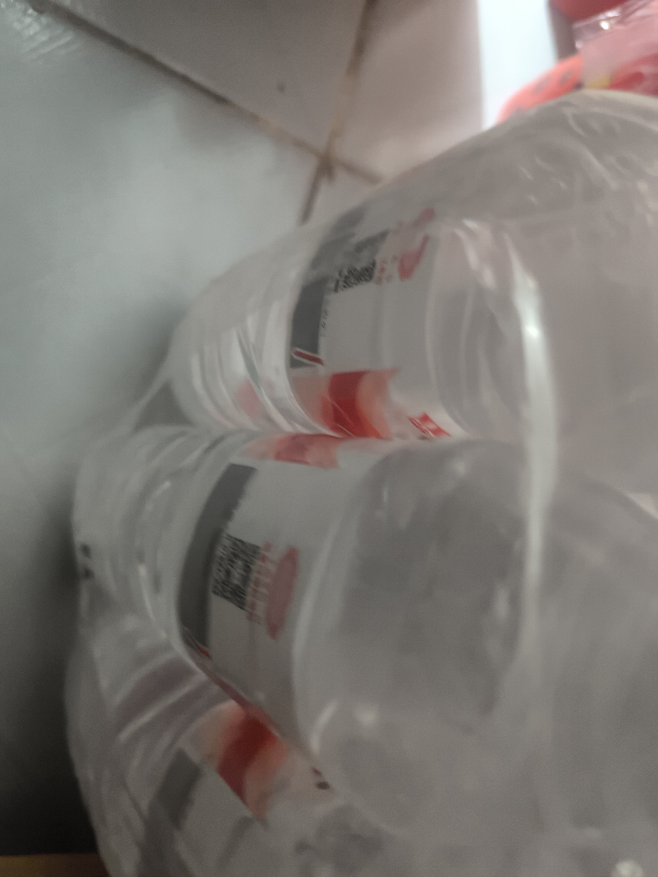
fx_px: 583
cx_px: 329
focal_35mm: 23
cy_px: 438
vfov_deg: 73.9
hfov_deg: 58.9
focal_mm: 6.14
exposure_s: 1/20
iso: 10000
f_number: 1.65
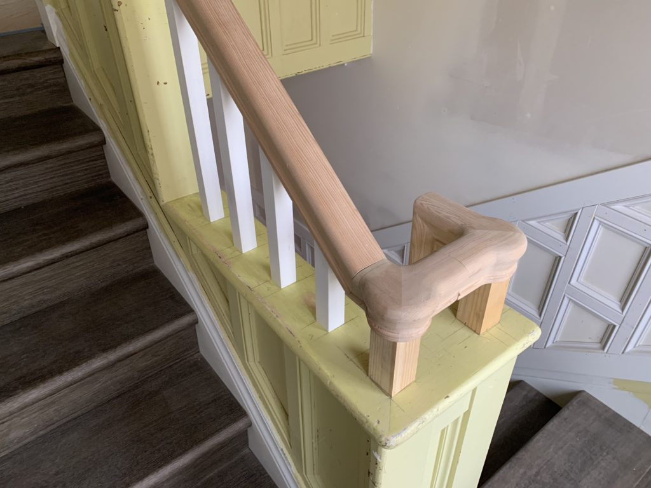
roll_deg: +2.4
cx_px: 326
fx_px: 489
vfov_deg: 53.1
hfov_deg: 67.3
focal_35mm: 26
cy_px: 244
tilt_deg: -36.0
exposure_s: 1/60
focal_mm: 4.25
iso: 160
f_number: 1.8
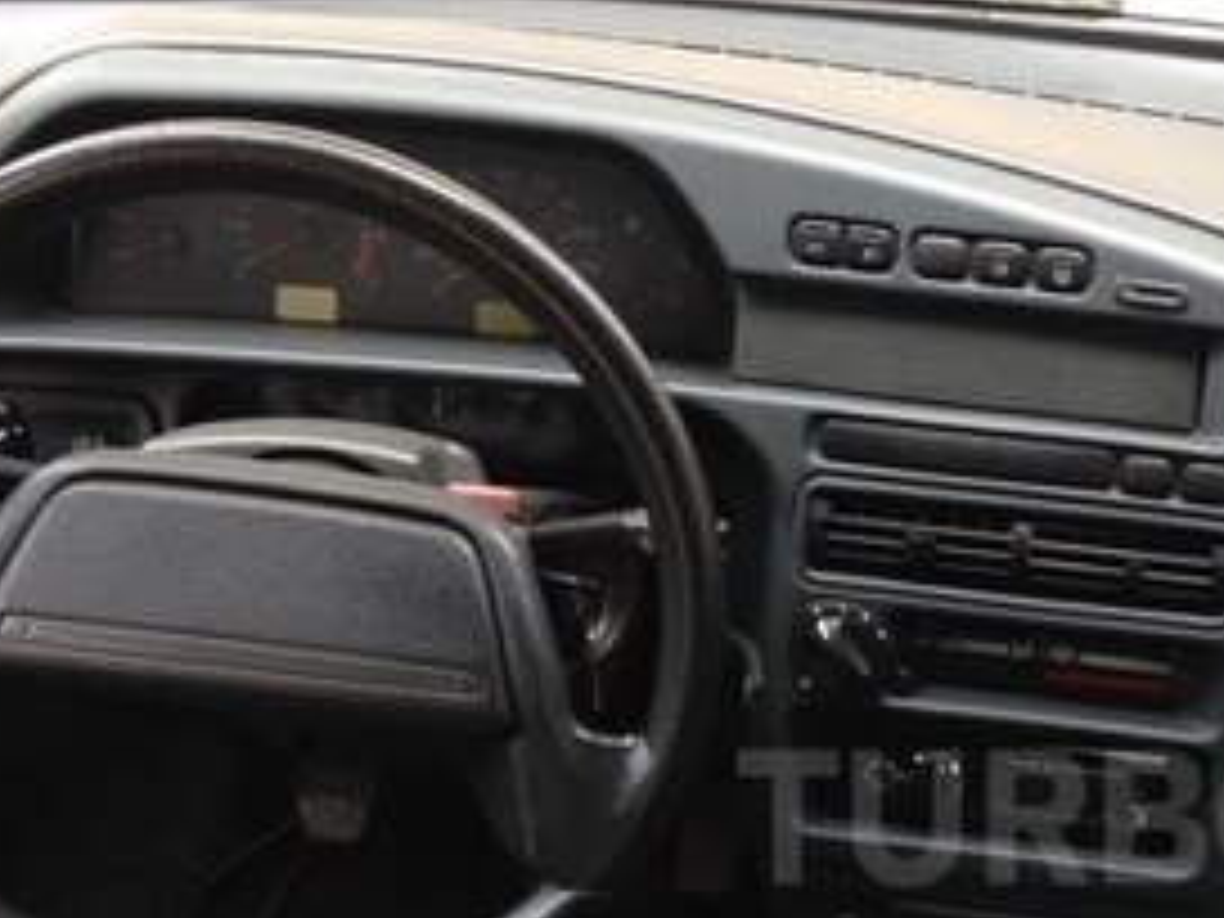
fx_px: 2829
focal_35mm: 80
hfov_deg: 23.5
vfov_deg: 18.2
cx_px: 1197
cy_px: 817
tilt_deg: -29.2
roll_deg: -6.8
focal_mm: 4.12
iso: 50
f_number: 2.4
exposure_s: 1/60
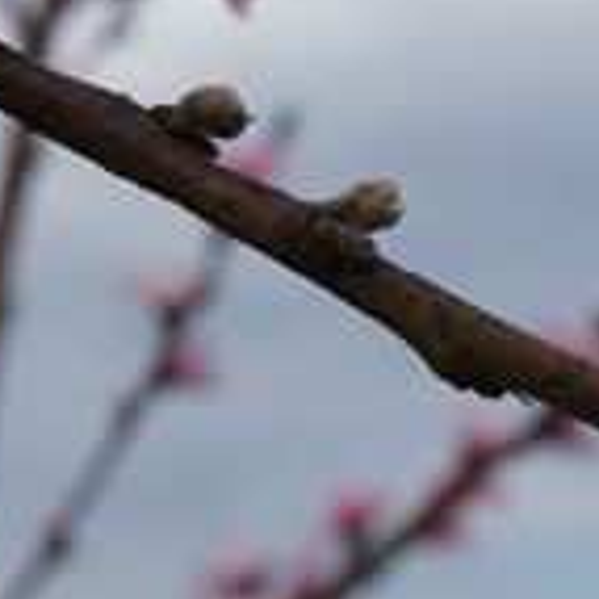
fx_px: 3681
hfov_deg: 9.1
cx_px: 815
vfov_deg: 9.3
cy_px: 333
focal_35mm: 188
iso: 800
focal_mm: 70
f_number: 13
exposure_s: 1/750
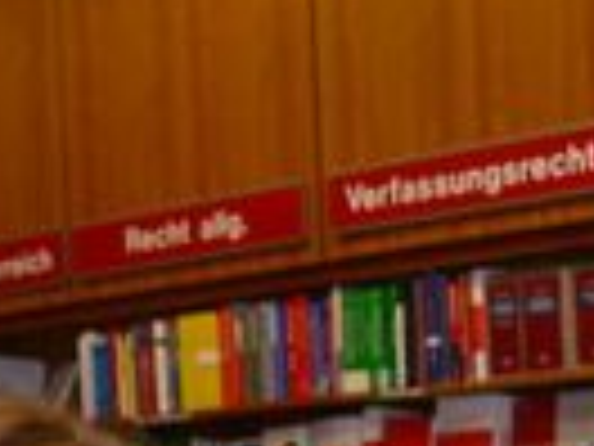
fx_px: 2334
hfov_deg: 13.9
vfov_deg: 10.3
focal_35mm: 136
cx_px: -216
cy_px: 802
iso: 100
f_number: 2.8
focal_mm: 7.4
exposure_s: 1/30
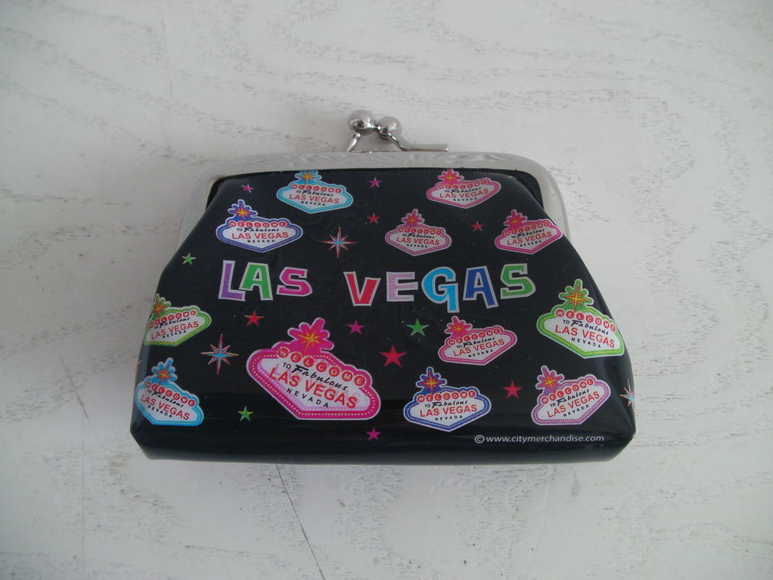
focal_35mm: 38
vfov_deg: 37.7
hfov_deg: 49.0
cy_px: 290
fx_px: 849
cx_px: 386
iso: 135
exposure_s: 1/30
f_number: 3.5
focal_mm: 6.3
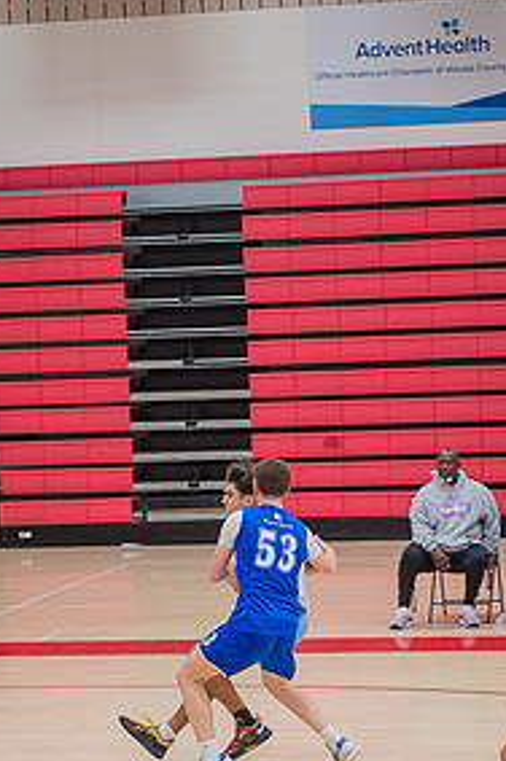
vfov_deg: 14.3
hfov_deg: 9.6
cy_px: 554
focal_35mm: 143
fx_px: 3022
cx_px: 230
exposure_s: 1/250
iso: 1000
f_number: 4.5
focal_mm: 90
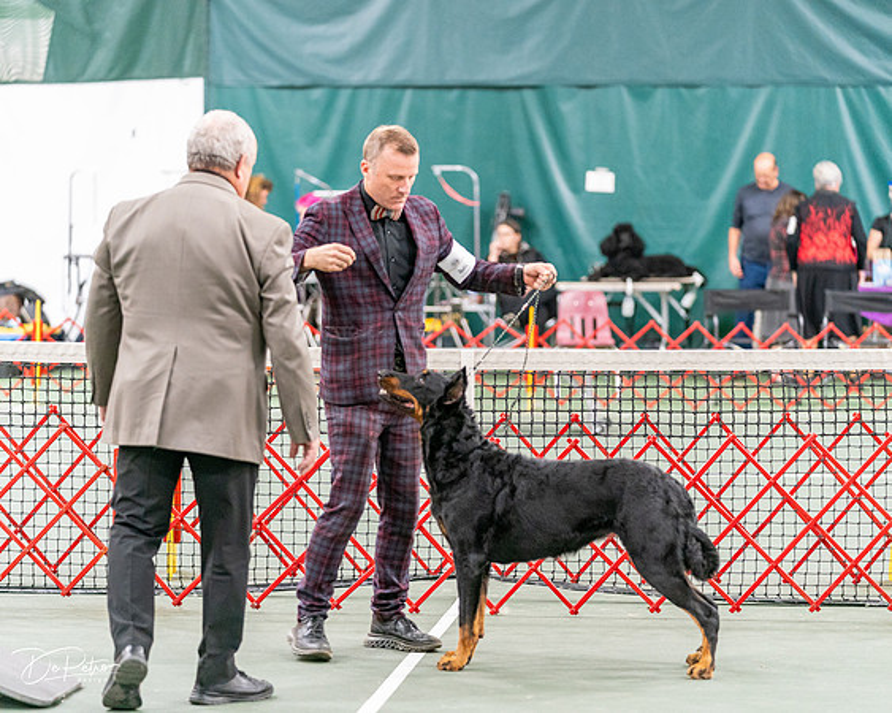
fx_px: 3834
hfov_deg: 13.3
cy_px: 356
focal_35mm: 145
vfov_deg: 10.6
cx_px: 446
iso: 4000
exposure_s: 1/250
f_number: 2.8
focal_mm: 129
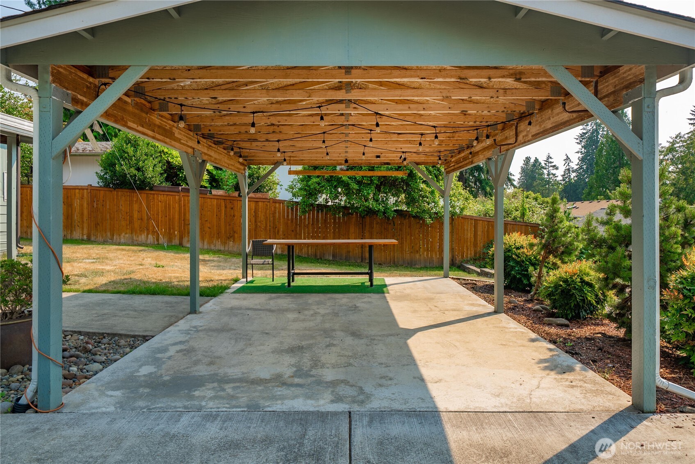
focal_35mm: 24
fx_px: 464
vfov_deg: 53.2
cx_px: 348
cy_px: 232
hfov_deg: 73.7
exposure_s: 1/80
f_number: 7.1
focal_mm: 24
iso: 80
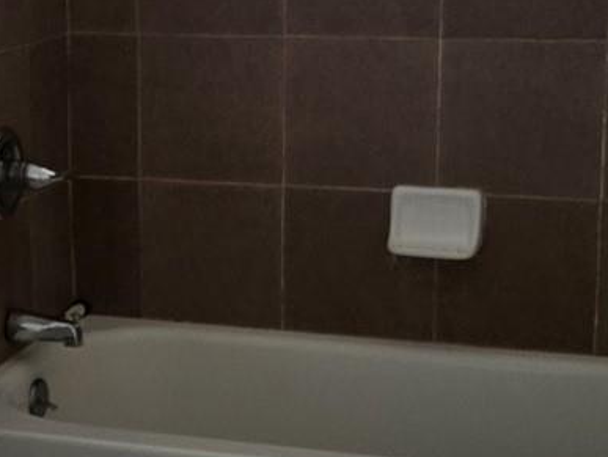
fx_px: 1670
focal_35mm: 95
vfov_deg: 15.6
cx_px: 93
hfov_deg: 20.3
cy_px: 232
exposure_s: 1/120
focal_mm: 6.3
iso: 200
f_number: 1.7
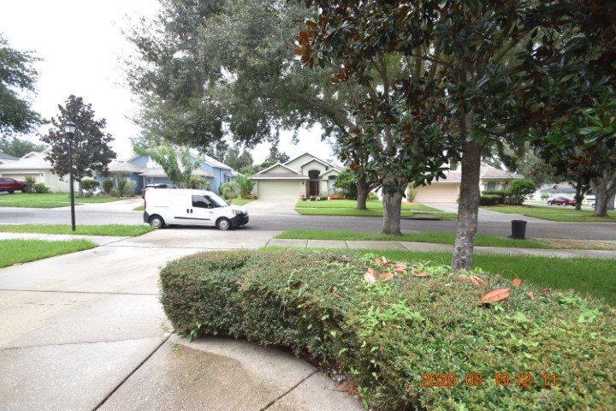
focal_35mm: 15
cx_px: 308
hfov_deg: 100.4
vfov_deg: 77.3
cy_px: 206
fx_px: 257
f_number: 6.7
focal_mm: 10
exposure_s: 1/180
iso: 400
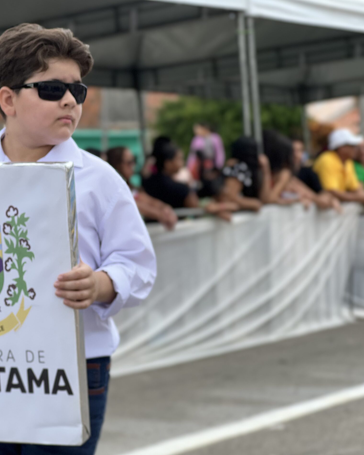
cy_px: 227
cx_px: 62
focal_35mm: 101
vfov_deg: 19.0
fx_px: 1360
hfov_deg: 15.1
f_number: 2.8
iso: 32
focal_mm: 9
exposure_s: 1/385
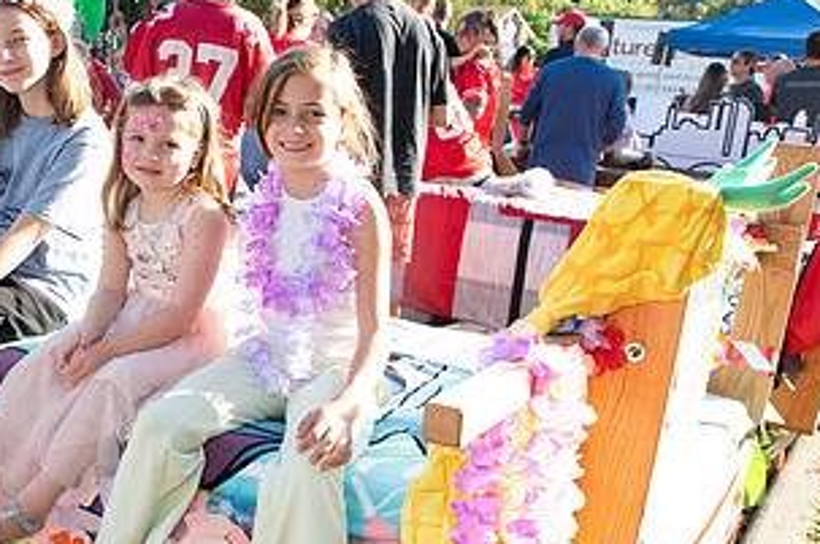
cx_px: 100
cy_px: 336
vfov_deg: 29.1
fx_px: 1046
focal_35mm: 46
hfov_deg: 40.0
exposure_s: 1/200
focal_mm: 24
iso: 400
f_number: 6.3
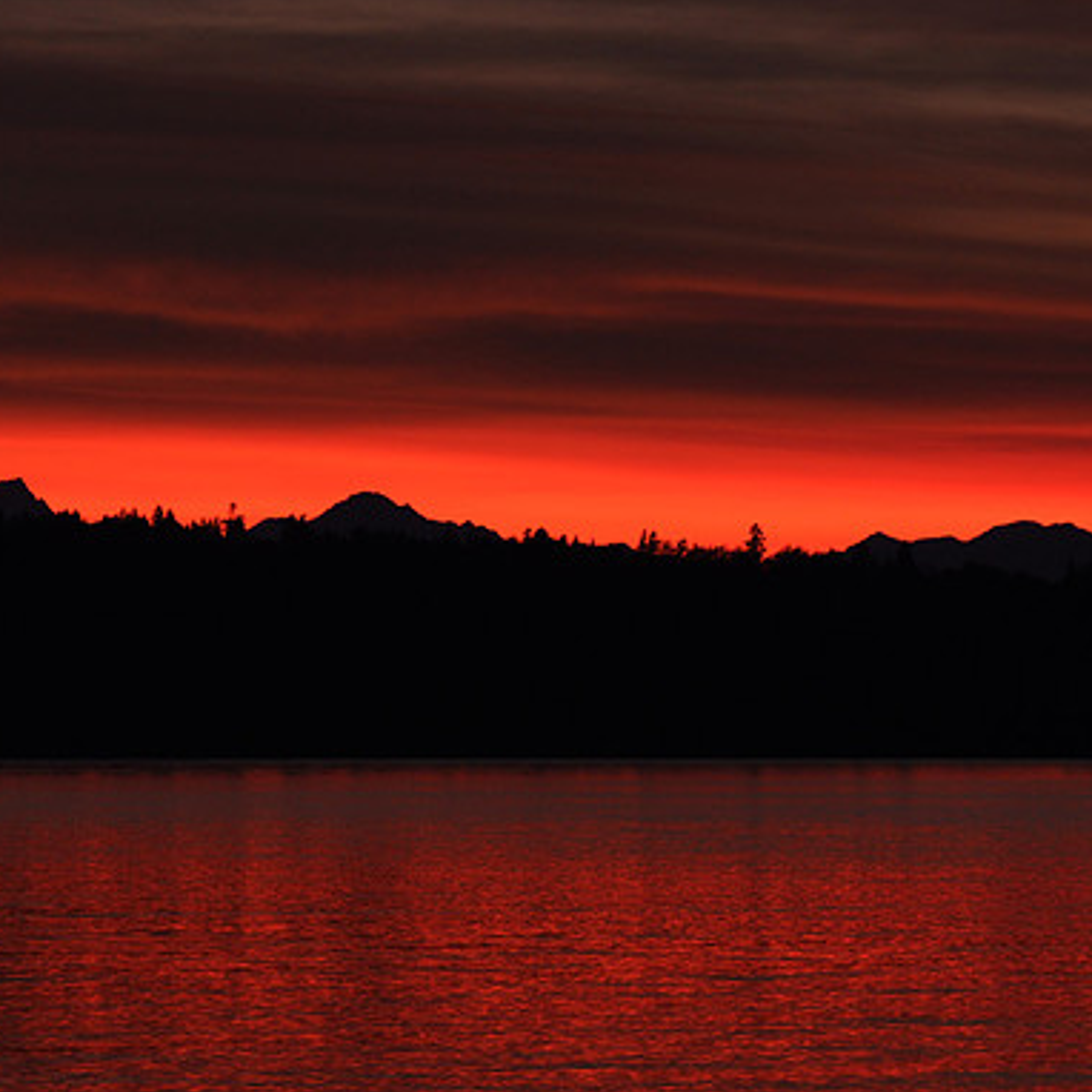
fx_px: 10350
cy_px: 545
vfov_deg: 6.0
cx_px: 374
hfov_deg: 6.0
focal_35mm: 290
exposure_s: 1/13
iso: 200
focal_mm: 150
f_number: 7.1
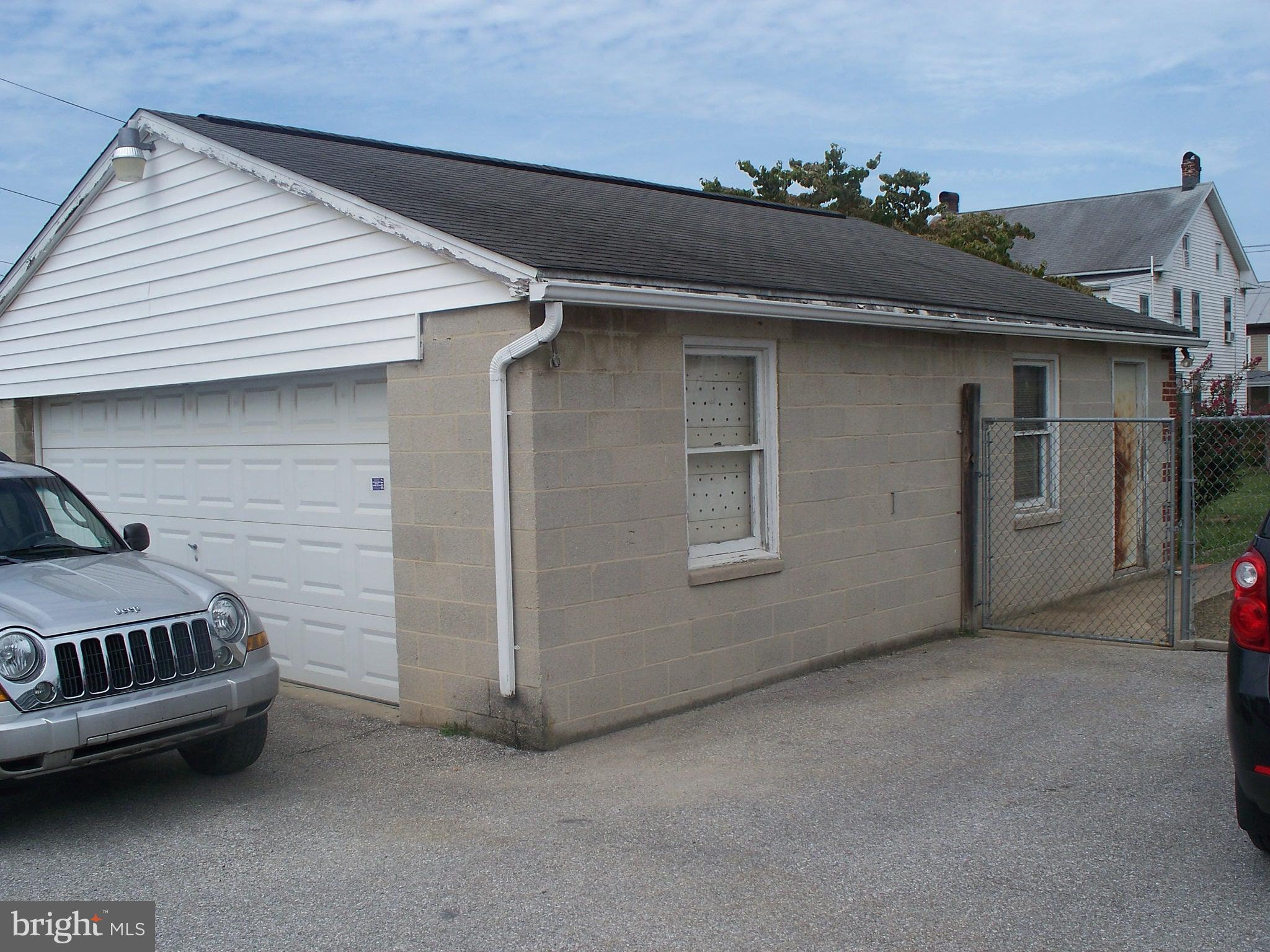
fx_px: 1321
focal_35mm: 36
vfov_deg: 39.7
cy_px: 476
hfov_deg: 51.4
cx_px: 635
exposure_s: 1/640
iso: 80
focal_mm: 7.54
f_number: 5
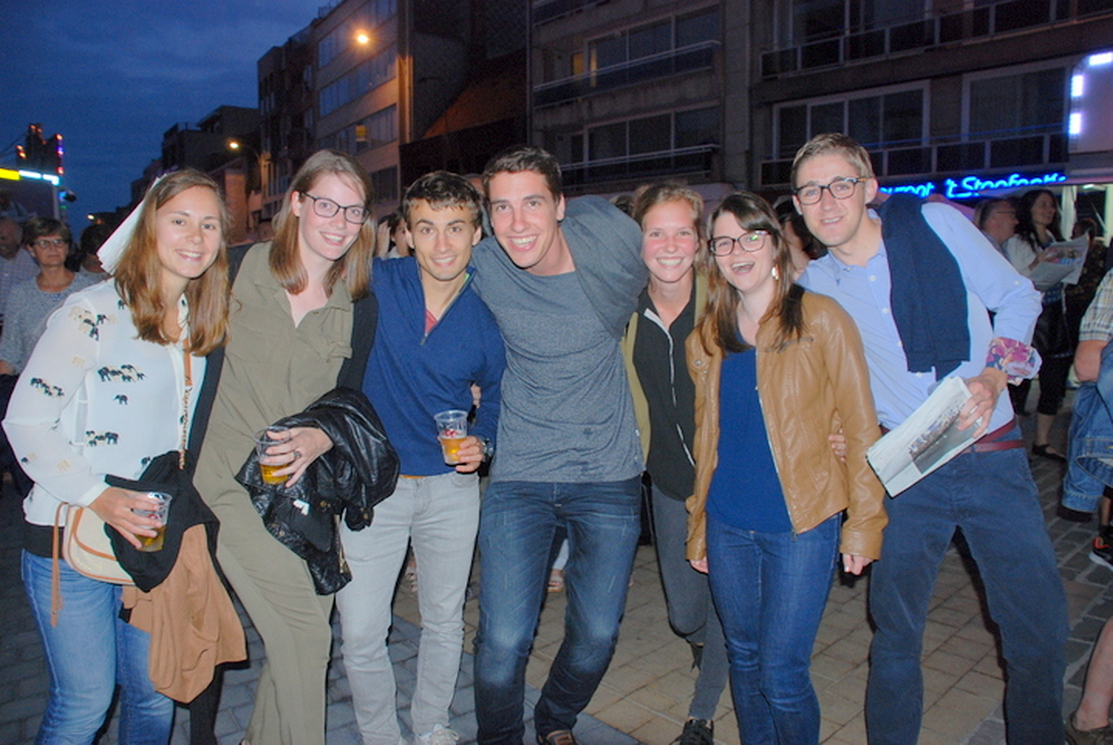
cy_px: 372
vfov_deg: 48.1
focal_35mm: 27
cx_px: 556
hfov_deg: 67.3
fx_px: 836
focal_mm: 18
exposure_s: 1/60
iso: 320
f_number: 4
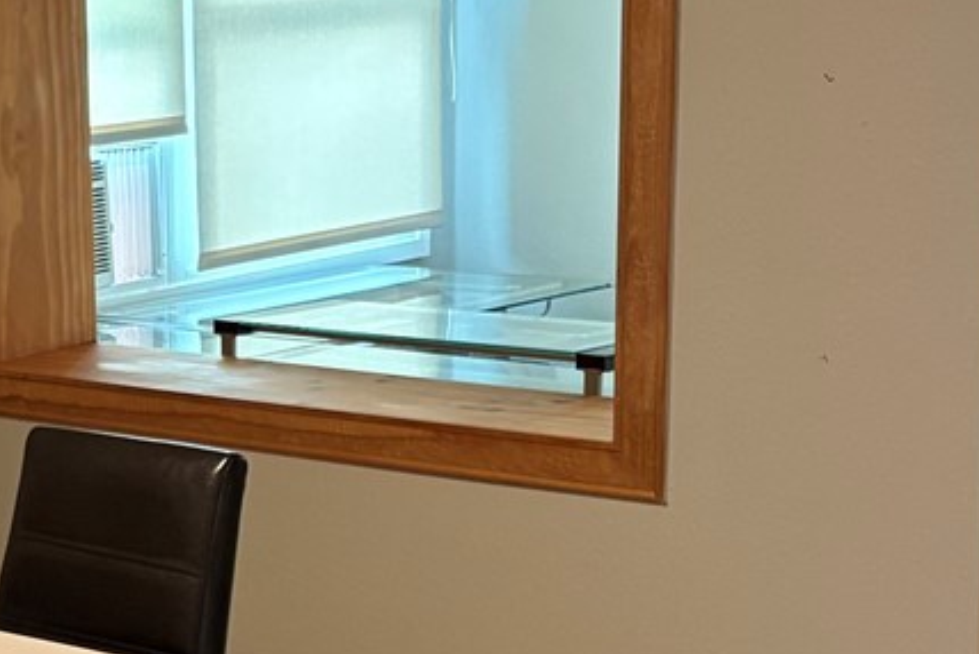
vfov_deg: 13.5
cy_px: 542
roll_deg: +2.2
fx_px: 2748
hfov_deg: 19.7
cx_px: 53
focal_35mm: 101
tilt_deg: -11.1
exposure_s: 1/60
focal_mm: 5.96
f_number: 1.6
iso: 320
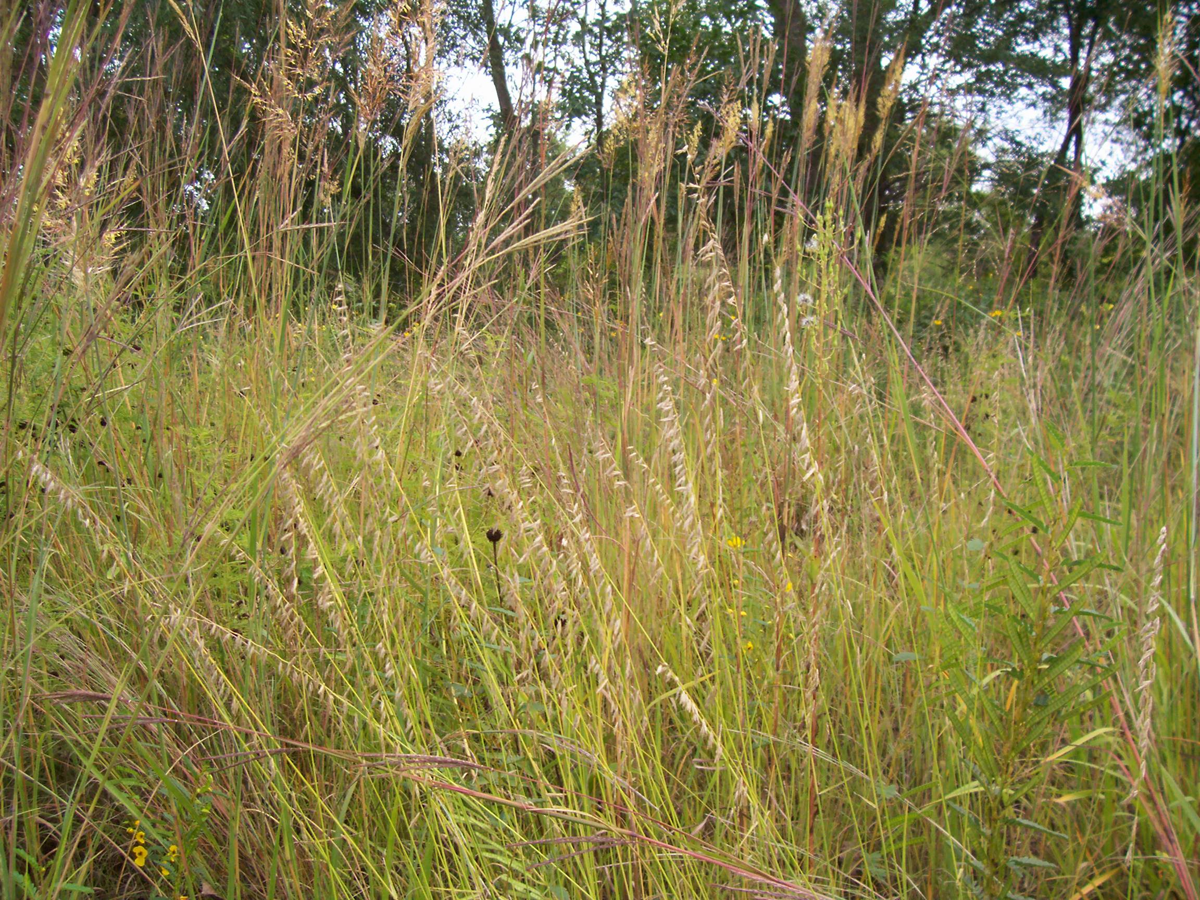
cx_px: 600
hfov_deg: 54.0
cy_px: 450
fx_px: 1179
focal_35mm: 34
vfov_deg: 41.8
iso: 80
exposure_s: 1/536
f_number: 2.7
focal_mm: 5.6
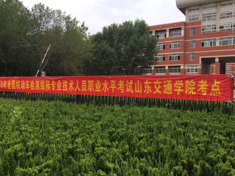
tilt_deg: +1.3
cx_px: 109
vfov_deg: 41.8
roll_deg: -1.1
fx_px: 231
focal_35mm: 34
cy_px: 86
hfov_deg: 53.9
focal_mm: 4.15
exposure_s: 1/278
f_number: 2.2
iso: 25
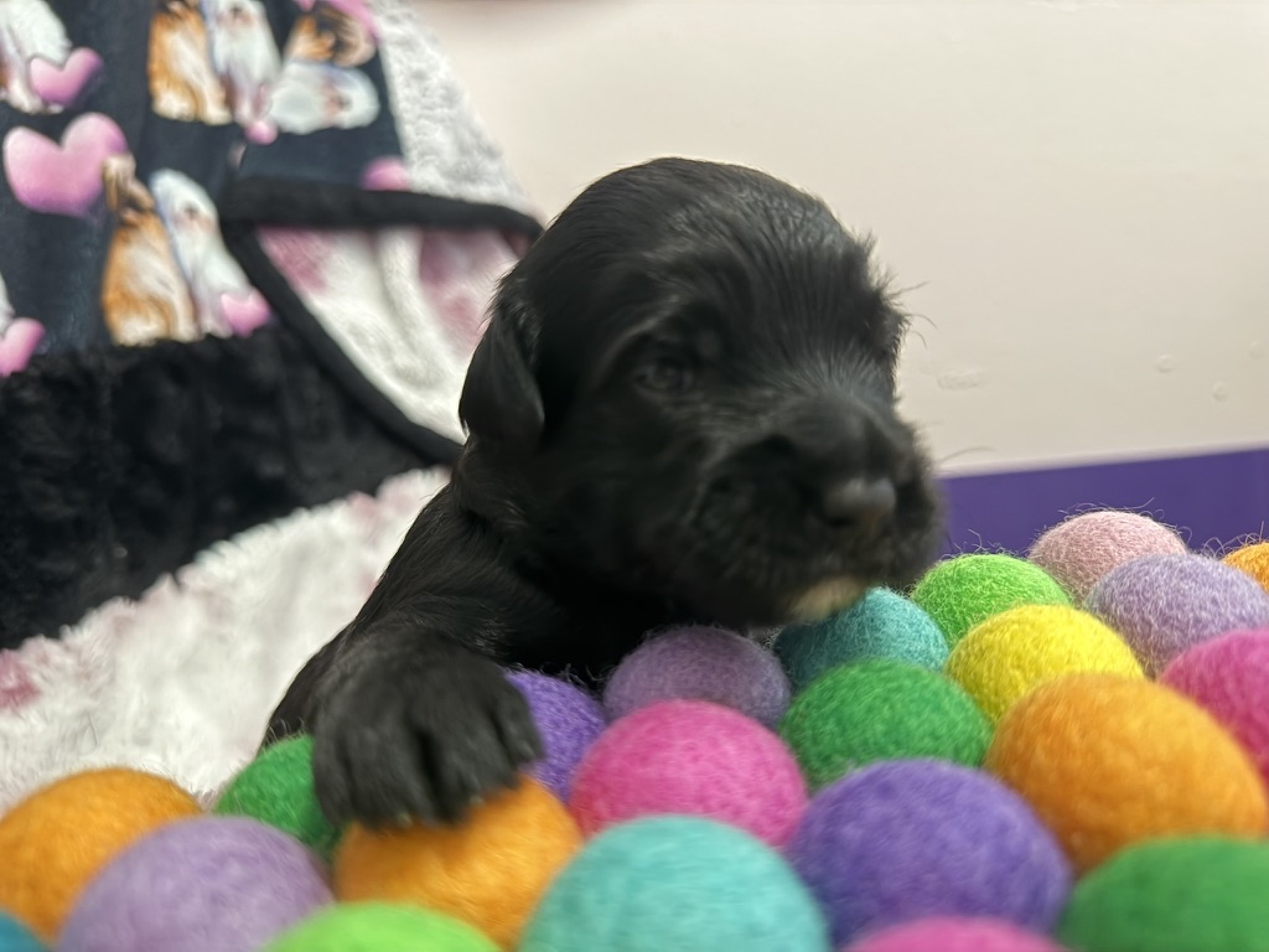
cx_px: 634
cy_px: 476
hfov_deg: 71.6
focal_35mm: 24
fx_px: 880
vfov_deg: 56.8
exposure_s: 1/30
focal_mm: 6.76
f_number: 1.78
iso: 500
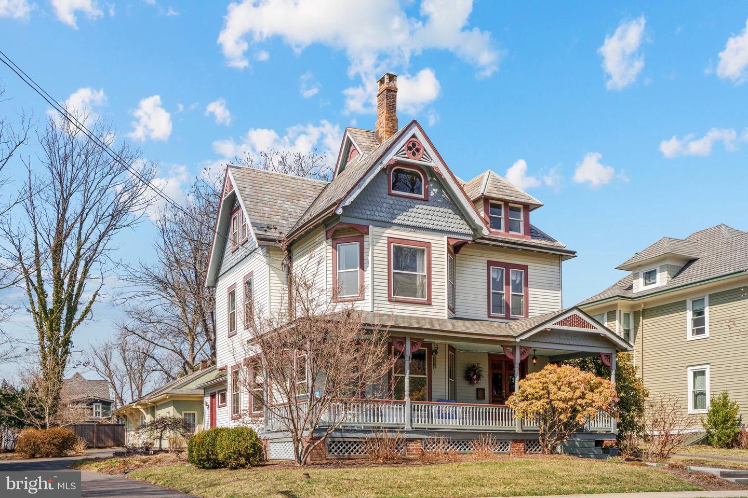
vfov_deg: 37.9
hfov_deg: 54.4
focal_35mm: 35
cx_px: 374
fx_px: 727
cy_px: 249
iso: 320
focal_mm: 35
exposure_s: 1/1000
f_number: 7.1
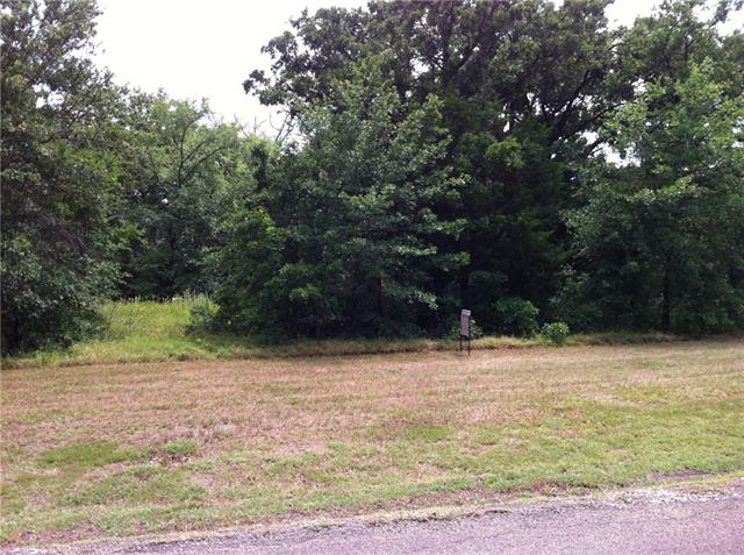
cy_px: 278
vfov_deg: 40.5
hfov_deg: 52.7
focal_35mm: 35
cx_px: 372
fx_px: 751
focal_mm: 3.85
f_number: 2.8
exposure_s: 1/529
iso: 80
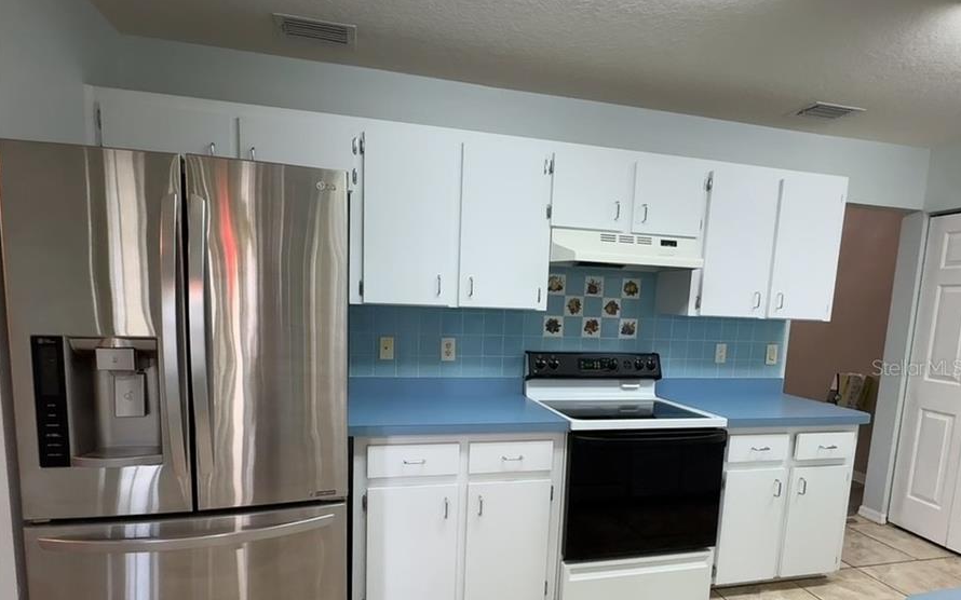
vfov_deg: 59.0
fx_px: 524
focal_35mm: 20
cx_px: 482
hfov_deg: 85.1
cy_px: 367
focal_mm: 2.22
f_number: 2.2
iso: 200
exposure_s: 1/120
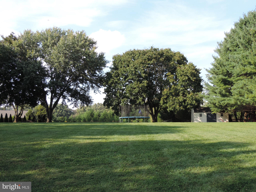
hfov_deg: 40.4
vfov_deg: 30.9
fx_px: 348
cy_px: 96
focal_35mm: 47
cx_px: 128
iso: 80
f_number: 3.5
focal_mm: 8.3
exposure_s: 1/250
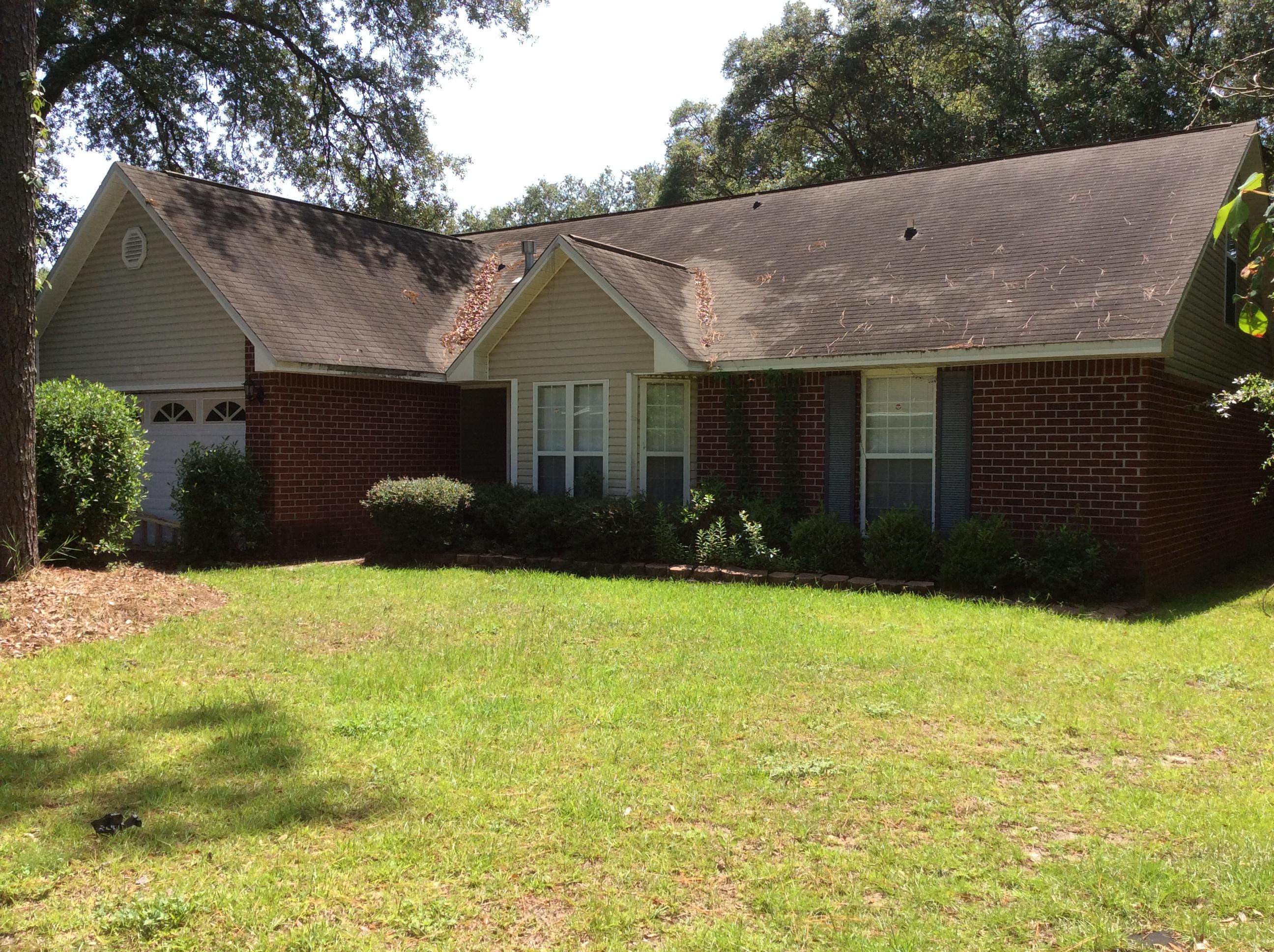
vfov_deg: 44.1
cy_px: 476
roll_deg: -1.1
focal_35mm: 32
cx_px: 637
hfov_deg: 56.9
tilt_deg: -3.3
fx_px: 1176
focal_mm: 3.3
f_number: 2.4
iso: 32
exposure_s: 1/622
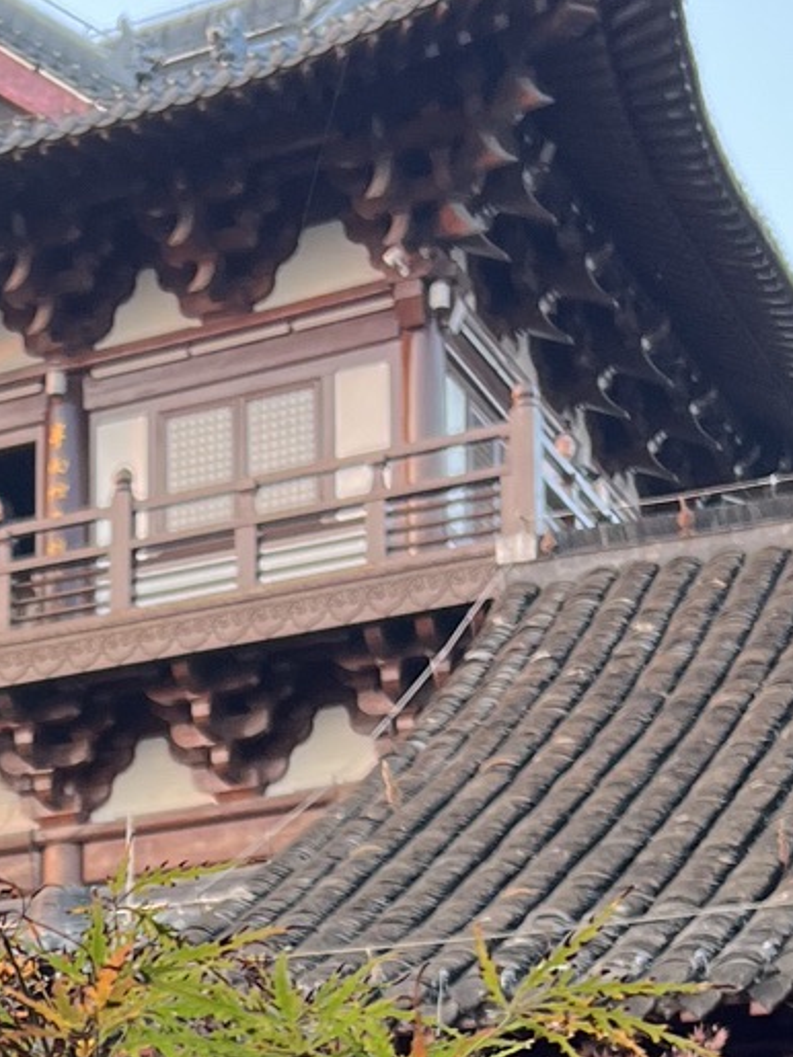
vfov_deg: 18.2
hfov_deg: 14.2
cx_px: -156
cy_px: 1361
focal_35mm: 101
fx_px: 3086
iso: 64
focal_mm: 5.7
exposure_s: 1/121
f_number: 1.5
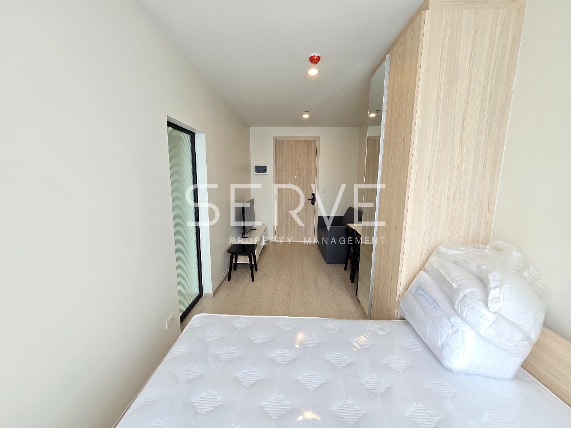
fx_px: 214
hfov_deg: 106.2
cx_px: 286
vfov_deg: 89.9
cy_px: 214
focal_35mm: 13
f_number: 2.2
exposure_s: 1/100
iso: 64
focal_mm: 2.2
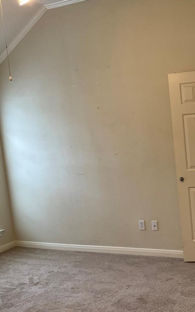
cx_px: 195
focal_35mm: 42
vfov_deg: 47.2
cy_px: 156
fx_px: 357
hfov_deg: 28.6
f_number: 1.8
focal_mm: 3
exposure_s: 1/60
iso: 50
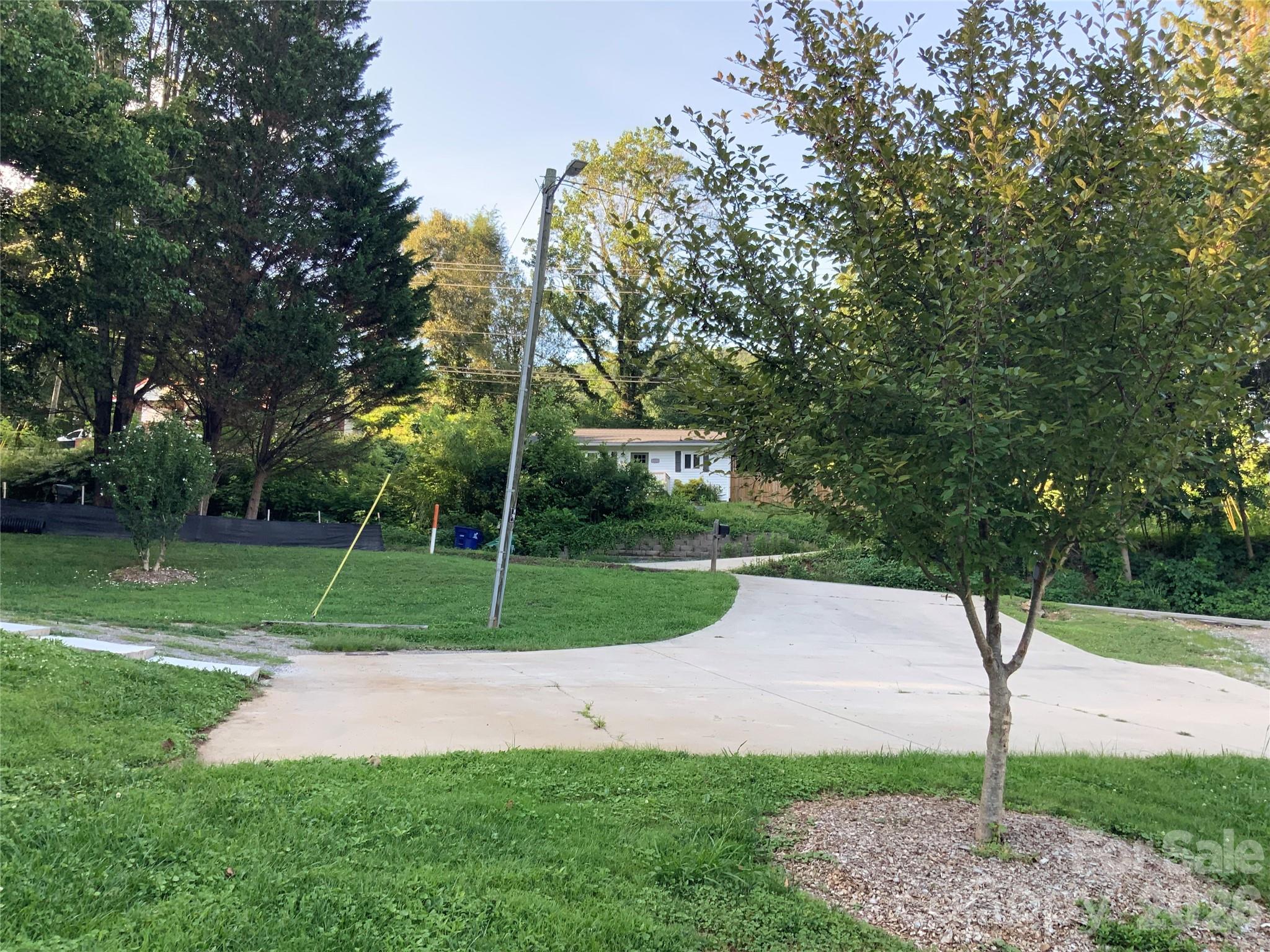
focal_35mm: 29
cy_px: 476
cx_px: 635
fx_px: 1064
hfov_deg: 61.7
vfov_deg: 48.2
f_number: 1.8
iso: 16
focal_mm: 3
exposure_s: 1/122
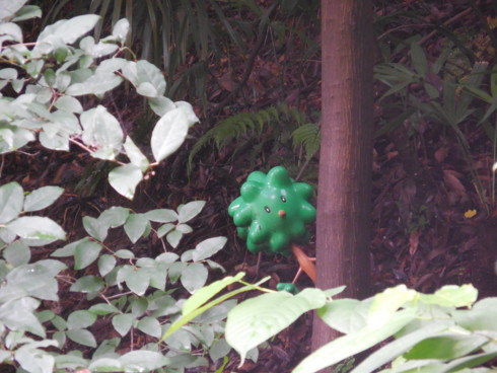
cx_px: 248
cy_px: 186
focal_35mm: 300
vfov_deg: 5.0
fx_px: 4309
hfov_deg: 6.6
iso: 800
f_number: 6.3
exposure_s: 1/10
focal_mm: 54
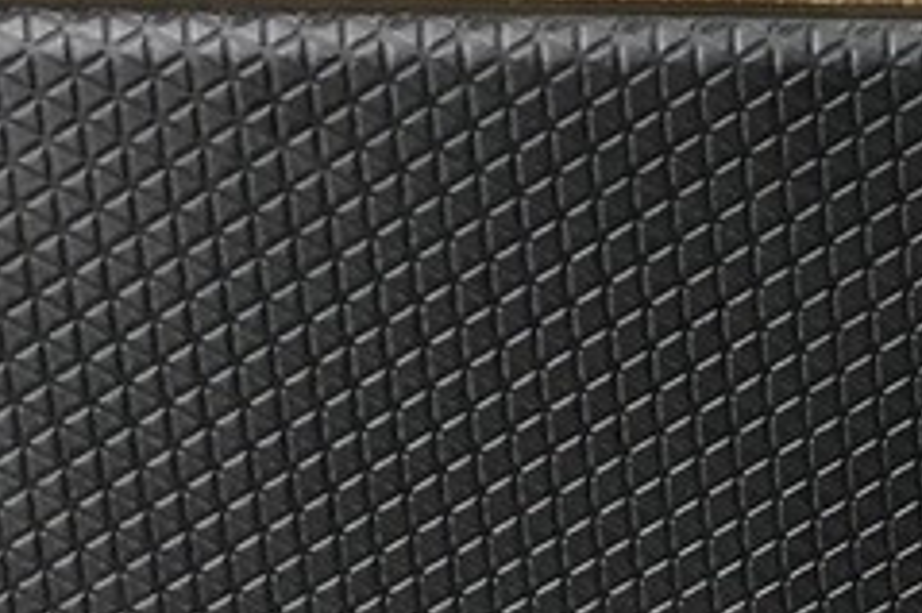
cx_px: 1748
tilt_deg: -36.1
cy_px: 1669
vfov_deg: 6.9
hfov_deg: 10.5
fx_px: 4658
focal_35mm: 182
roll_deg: -1.7
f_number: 2.2
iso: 25
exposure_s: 1/33
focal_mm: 4.15
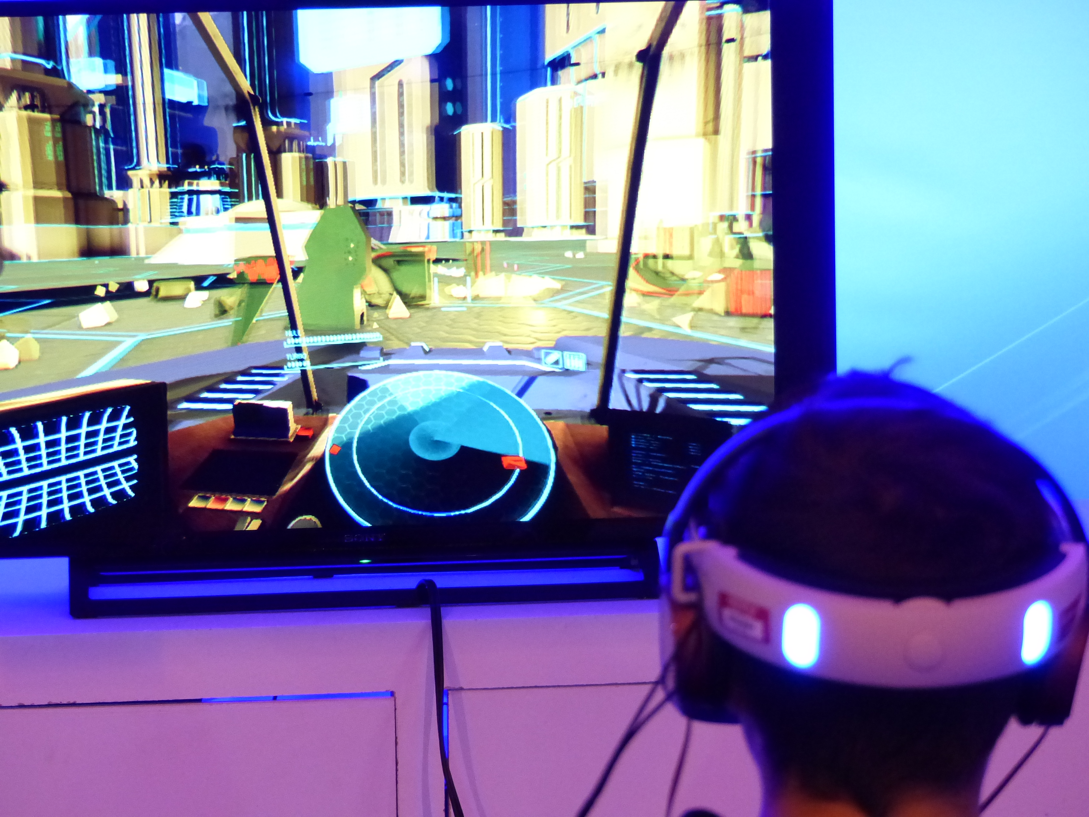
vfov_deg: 9.8
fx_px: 4782
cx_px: 544
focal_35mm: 152
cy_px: 408
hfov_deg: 13.0
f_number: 2.8
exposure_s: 1/80
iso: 800
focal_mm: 27.4
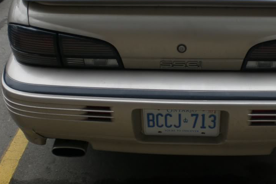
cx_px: 191
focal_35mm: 56
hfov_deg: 35.2
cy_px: 65
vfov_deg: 24.1
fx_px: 429
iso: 50
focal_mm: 6.3
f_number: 3.1
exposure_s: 1/250
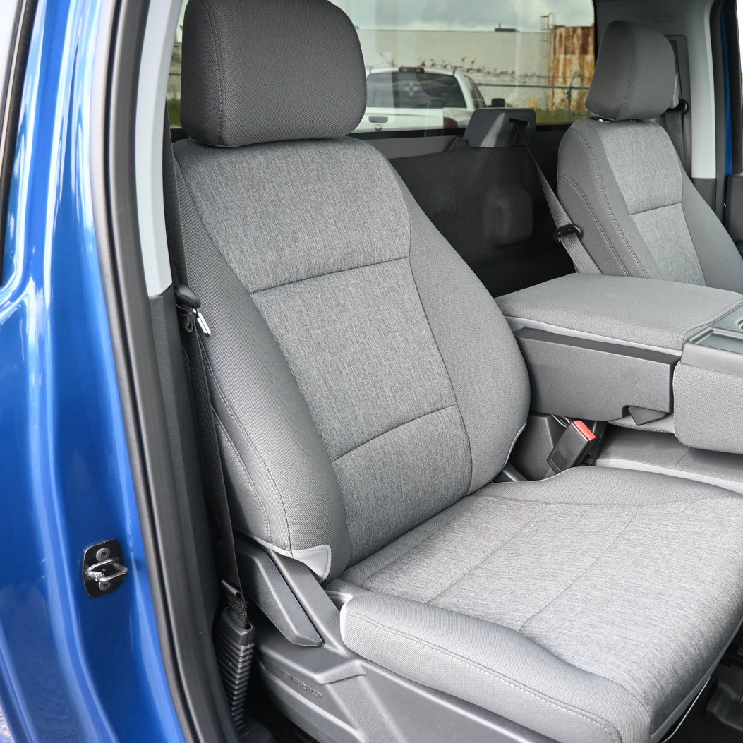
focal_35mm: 31
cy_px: 369
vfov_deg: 52.5
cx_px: 509
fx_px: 753
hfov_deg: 51.3
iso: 400
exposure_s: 1/250
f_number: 3.5
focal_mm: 16
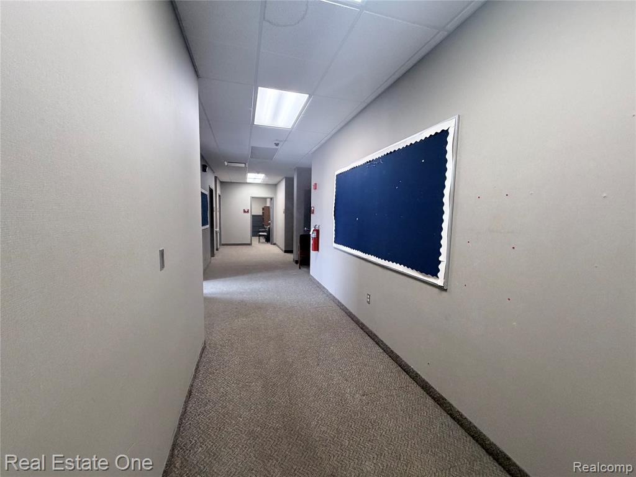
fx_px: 257
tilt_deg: -5.4
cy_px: 238
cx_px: 318
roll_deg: -1.0
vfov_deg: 85.7
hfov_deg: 102.1
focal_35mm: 14
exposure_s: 1/60
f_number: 2.2
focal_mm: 2.22
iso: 320
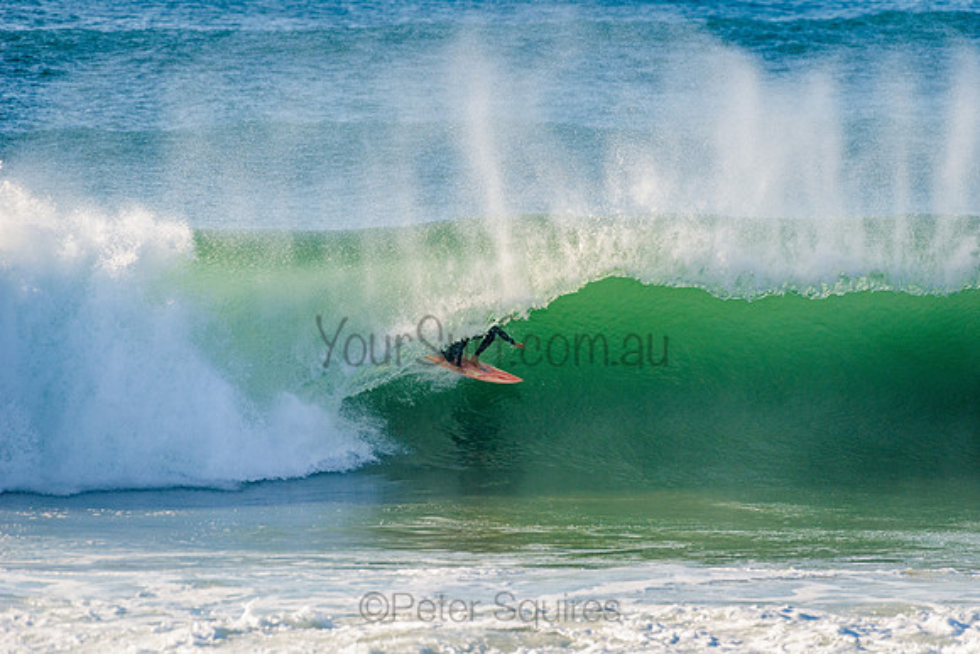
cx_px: 490
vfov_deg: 2.8
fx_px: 13614
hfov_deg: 4.1
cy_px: 327
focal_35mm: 500
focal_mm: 500
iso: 250
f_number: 5.6
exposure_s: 1/1600
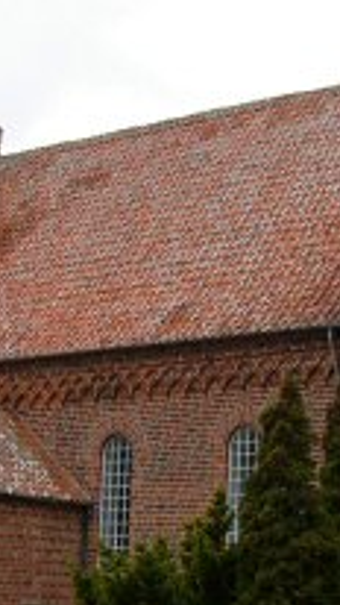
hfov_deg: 14.8
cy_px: 372
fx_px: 1297
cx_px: 312
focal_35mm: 81
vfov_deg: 26.1
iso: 50
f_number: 3.4
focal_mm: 7.5
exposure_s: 1/157
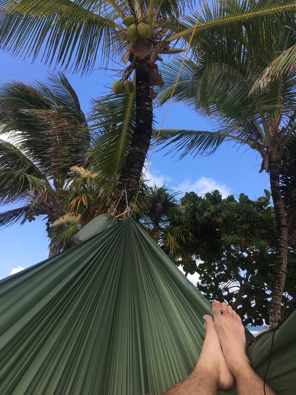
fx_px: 331
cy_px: 198
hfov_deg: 48.2
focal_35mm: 29
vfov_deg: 61.7
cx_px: 148
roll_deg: -3.8
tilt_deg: +19.3
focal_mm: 4.15
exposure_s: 1/686
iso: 25
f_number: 2.2
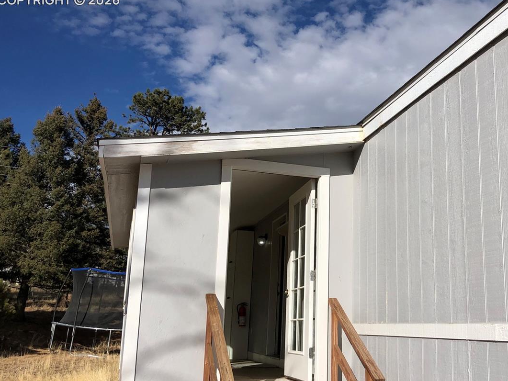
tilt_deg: +11.1
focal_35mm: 38
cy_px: 204
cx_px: 334
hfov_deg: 48.2
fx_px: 558
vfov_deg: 37.7
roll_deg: -1.8
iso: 20
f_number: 1.8
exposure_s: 1/4808
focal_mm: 3.99
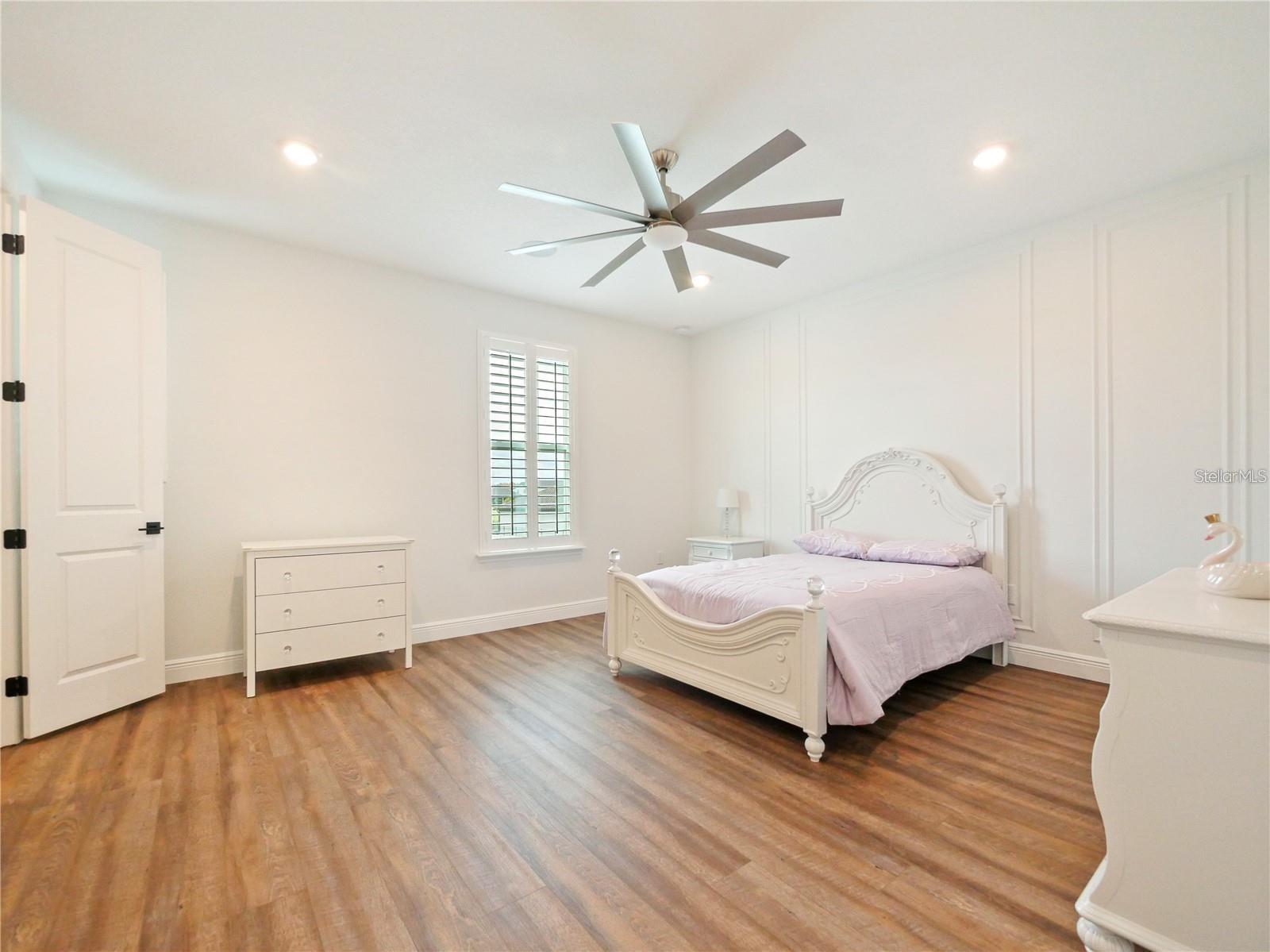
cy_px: 476
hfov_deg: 102.1
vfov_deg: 85.6
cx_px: 635
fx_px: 513
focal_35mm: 14
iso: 1600
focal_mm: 7
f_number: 4
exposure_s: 1/125
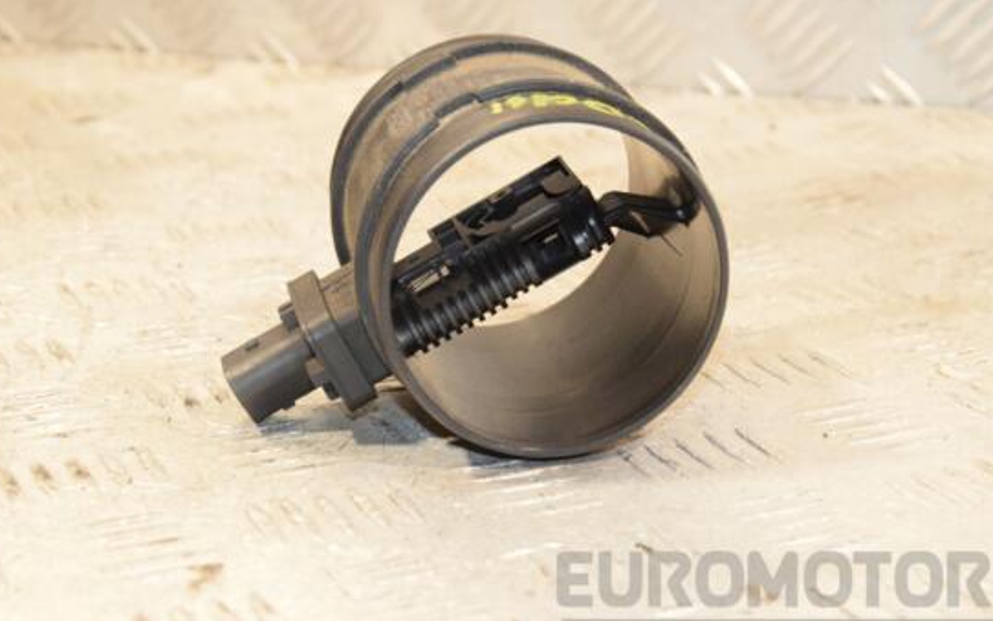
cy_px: 335
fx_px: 2382
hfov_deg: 23.5
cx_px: 522
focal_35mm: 88
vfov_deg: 14.9
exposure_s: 1/200
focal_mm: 52
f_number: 7.1
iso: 1600
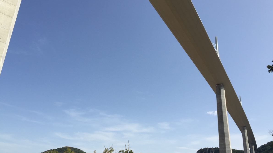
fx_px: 232
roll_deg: -4.0
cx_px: 137
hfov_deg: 61.0
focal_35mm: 32
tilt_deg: +21.9
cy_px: 88
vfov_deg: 36.6
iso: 32
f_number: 2.2
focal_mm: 4.15
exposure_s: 1/2326
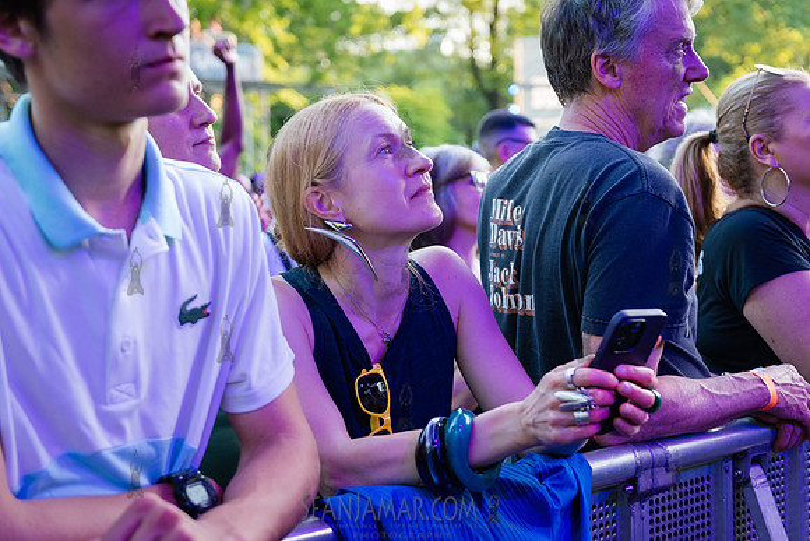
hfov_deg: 34.5
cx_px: 405
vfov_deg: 23.4
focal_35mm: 58
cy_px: 270
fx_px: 1305
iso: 1600
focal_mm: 58
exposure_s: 1/400
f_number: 3.5
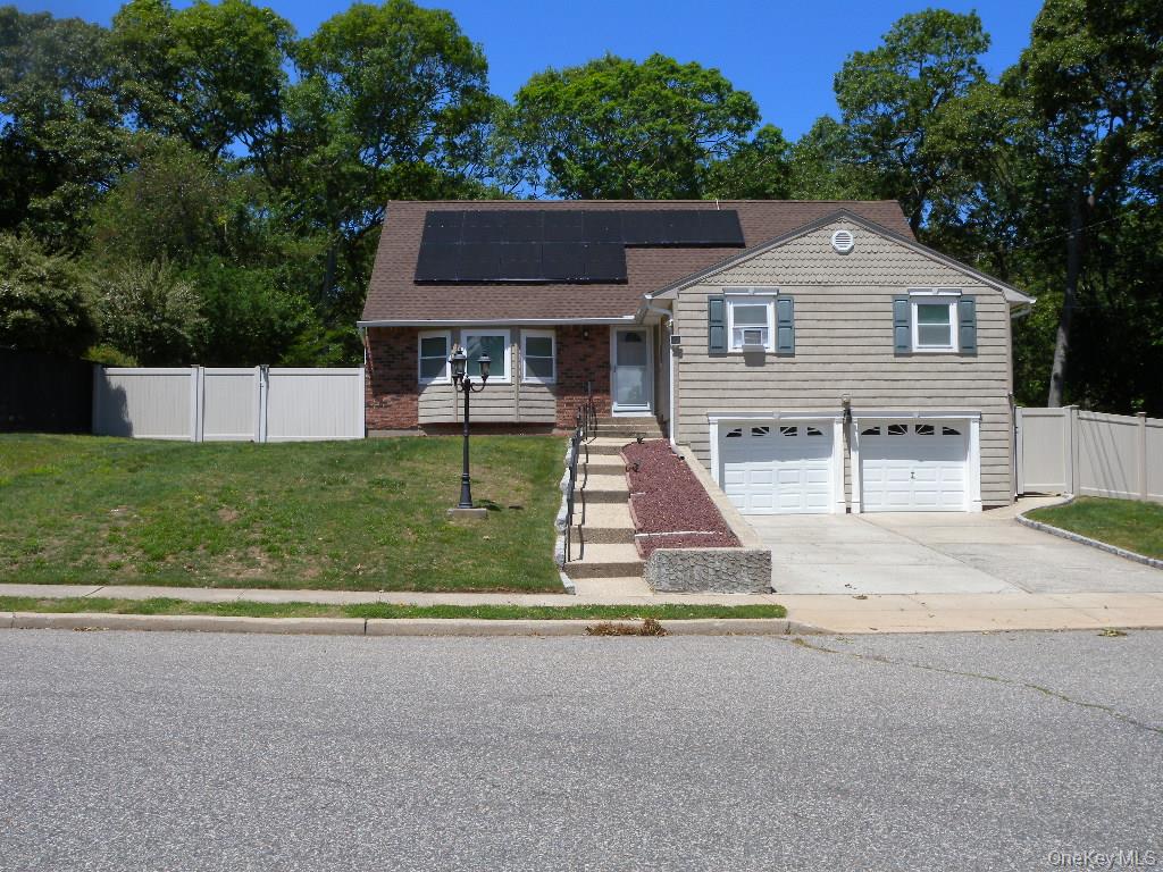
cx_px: 582
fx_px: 1142
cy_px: 436
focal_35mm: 34
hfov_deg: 54.0
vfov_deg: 41.8
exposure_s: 1/305
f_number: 6.3
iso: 64
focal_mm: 7.3
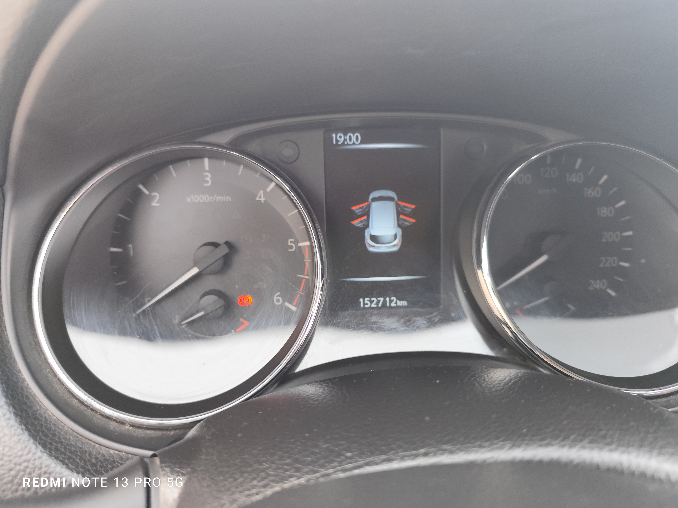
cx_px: 339
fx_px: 450
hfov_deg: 73.9
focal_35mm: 23
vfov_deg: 58.9
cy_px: 254
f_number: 1.65
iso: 400
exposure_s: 1/100
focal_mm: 6.14
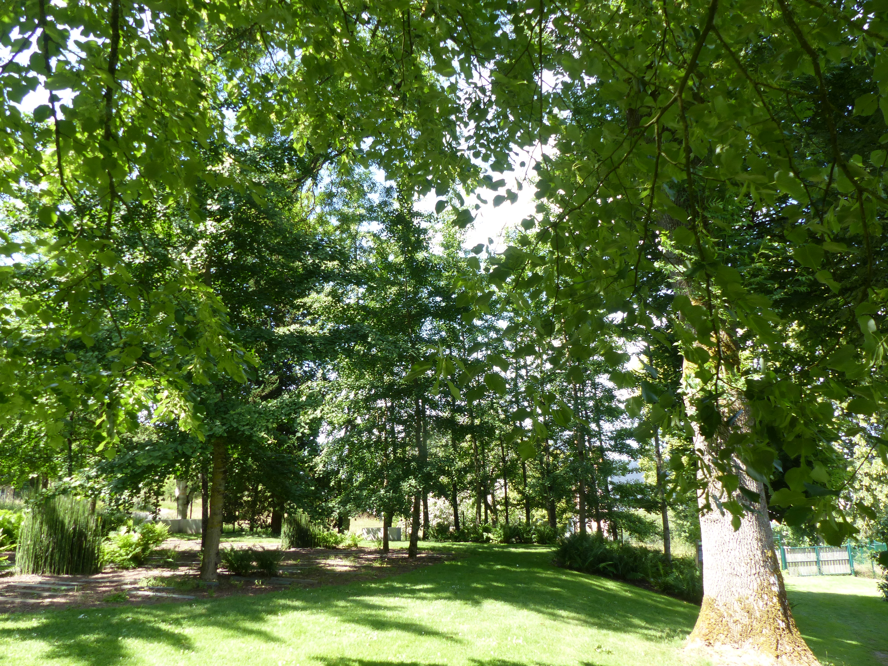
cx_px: 444
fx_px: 641
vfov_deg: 54.9
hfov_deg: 69.4
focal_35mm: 25
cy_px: 333
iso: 100
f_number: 4
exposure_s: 1/100
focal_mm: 4.5
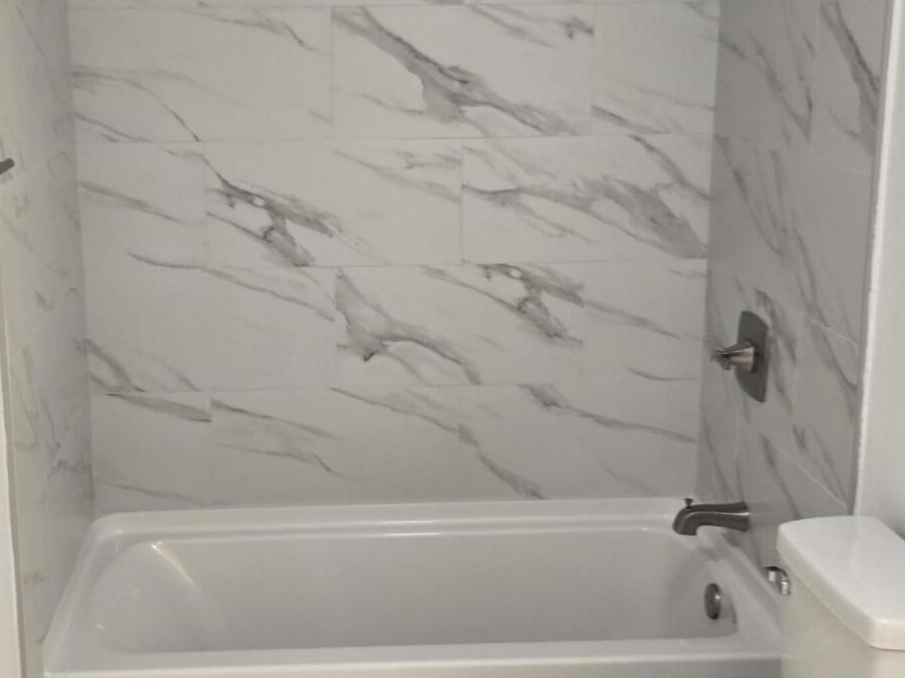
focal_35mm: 51
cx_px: 377
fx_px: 1333
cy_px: 316
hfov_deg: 37.4
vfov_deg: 28.5
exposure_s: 1/60
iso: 50
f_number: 1.8
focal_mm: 5.4
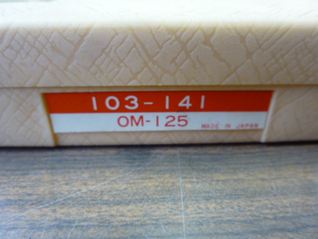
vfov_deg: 53.1
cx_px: 164
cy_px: 117
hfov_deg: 67.3
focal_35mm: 26
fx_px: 239
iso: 400
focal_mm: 4.3
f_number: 2.8
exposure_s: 1/20
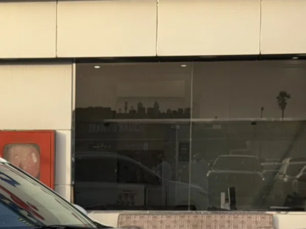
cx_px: -62
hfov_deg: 12.0
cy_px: 257
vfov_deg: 9.1
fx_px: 1423
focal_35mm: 161
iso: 64
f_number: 1.78
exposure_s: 1/1456
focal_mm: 6.76
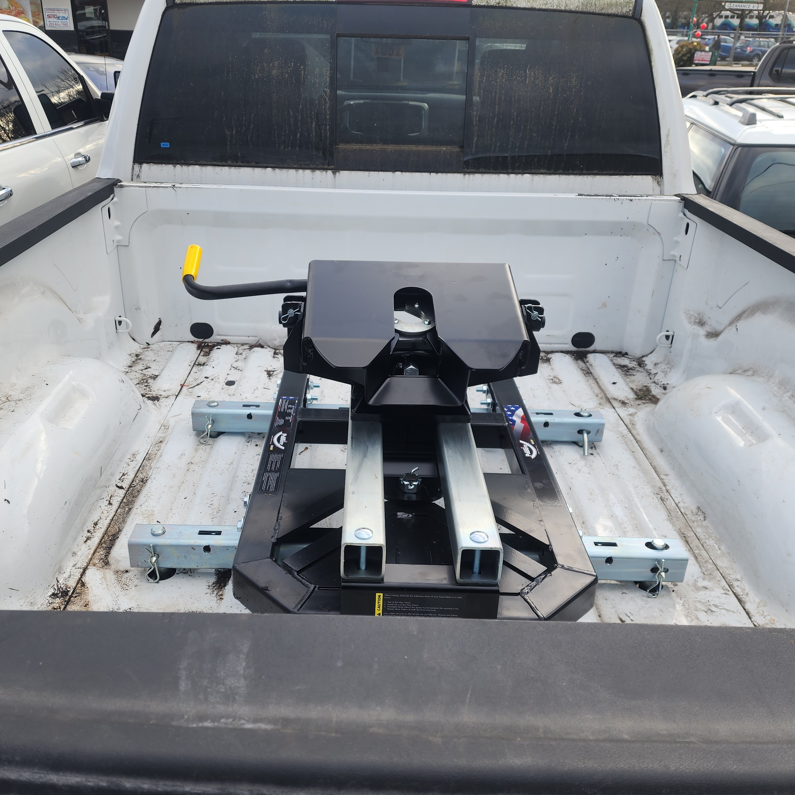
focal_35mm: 30
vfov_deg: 54.0
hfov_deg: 54.0
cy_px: 431
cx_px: 366
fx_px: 780
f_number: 1.8
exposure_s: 1/180
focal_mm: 6.4
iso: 16
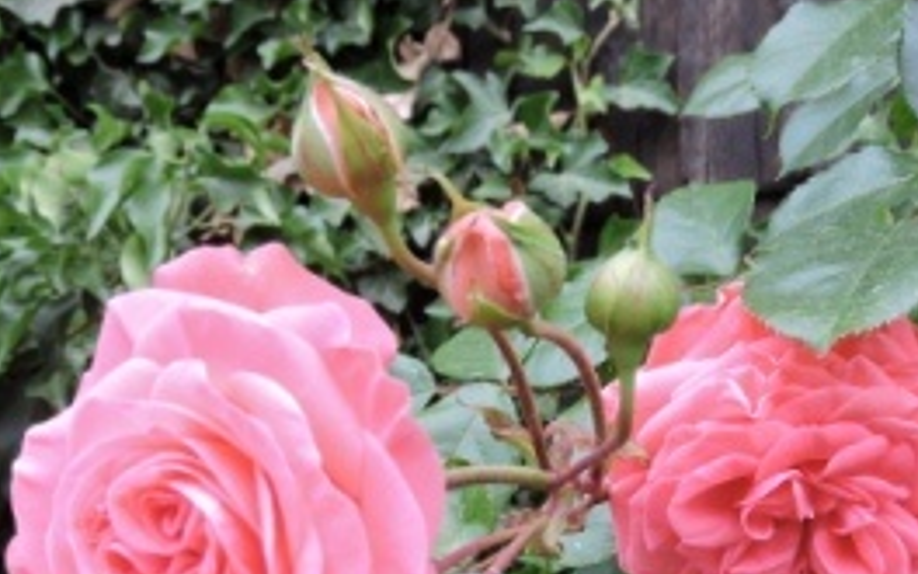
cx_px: 487
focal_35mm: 63
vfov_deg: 20.3
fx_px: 1576
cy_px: 494
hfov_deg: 32.5
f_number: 3.8
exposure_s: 1/125
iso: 100
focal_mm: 6.3
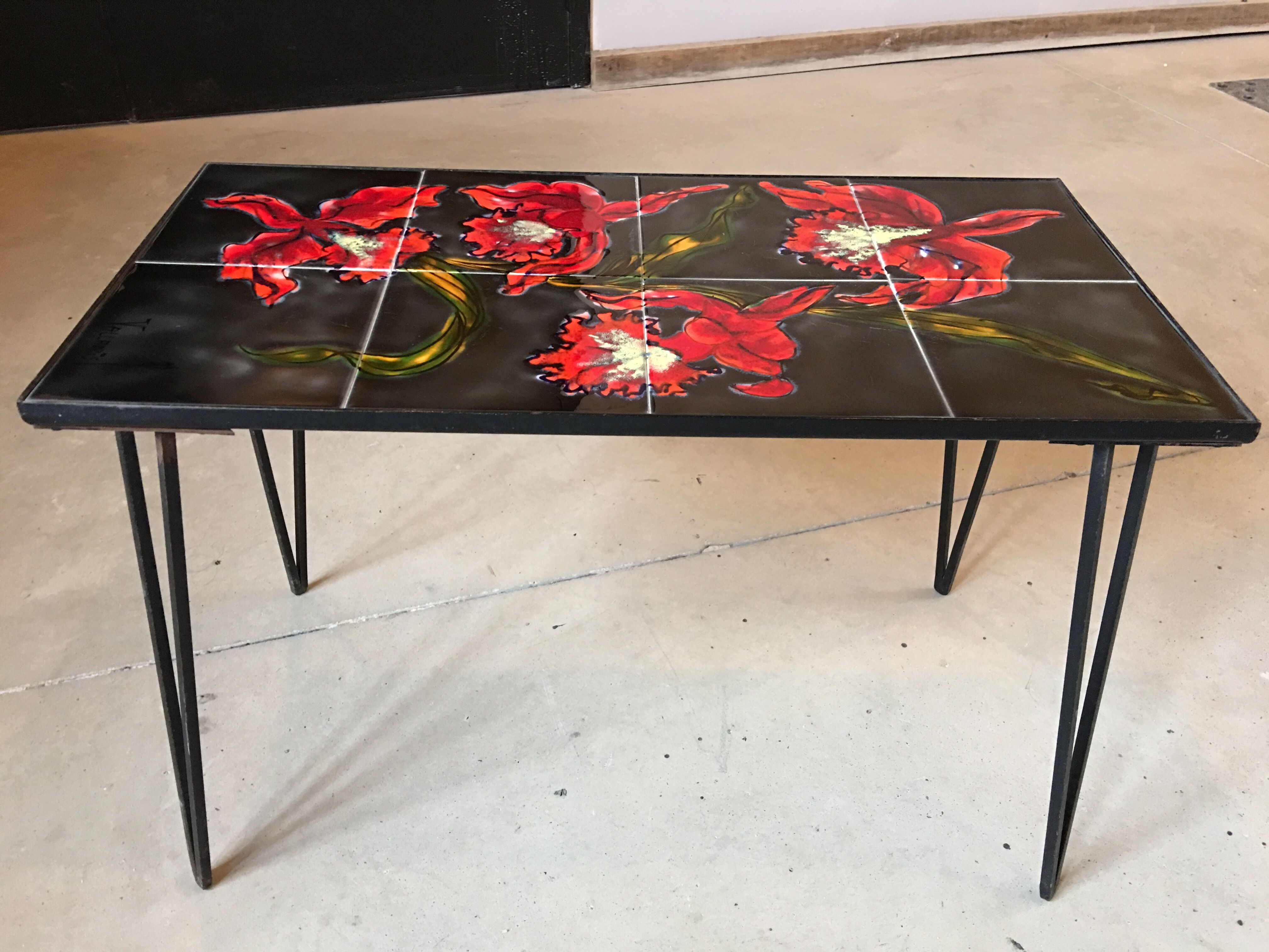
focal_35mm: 29
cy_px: 476
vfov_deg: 48.2
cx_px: 634
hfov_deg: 61.7
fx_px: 1063
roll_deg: -2.1
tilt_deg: -36.9
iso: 100
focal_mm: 4.15
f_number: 2.2
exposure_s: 1/8
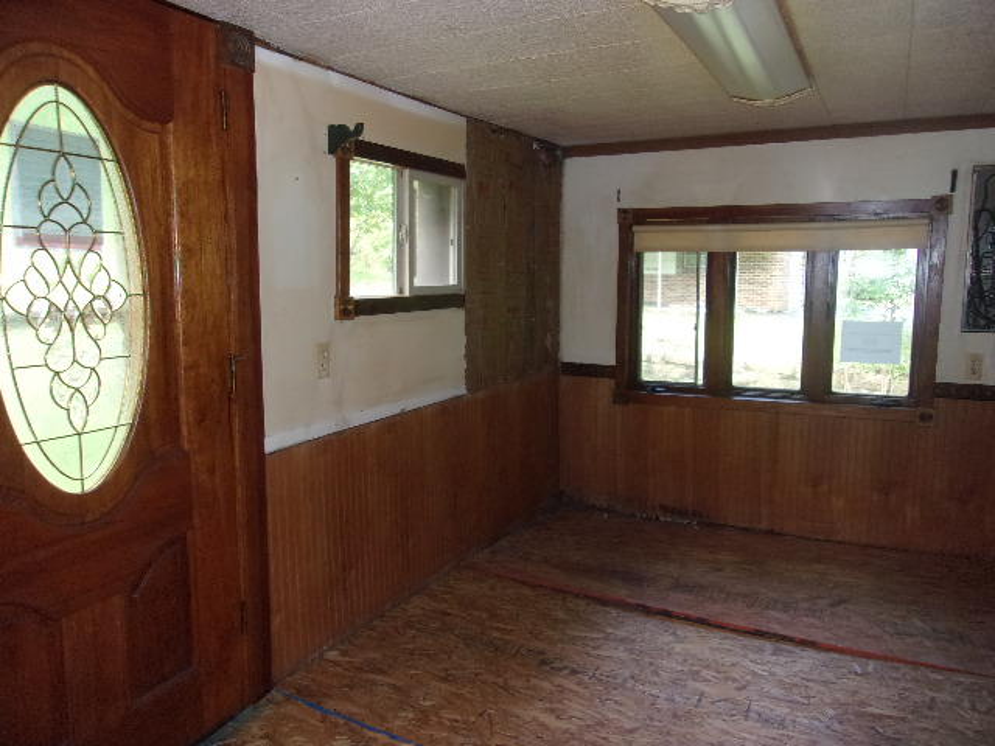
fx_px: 776
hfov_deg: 65.3
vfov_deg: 51.4
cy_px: 373
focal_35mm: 27
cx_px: 498
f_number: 3
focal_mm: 4.9
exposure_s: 1/34
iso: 200
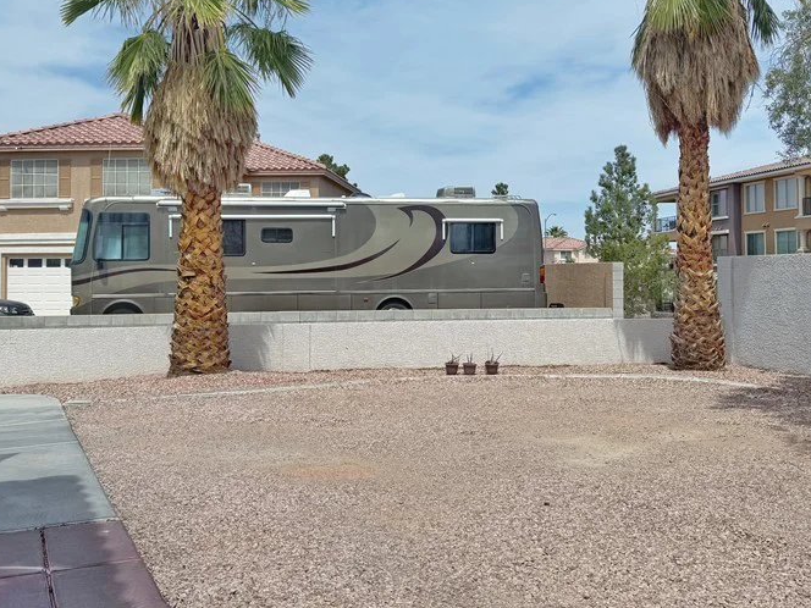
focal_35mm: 37
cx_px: 419
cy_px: 238
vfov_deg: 38.5
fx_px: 867
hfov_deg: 50.1
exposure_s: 1/9091
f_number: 1.78
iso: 80
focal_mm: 6.76
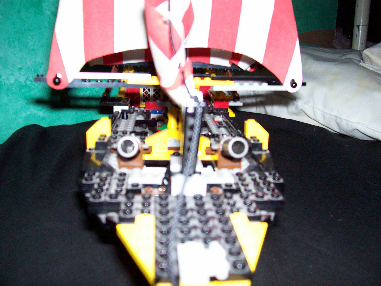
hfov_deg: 54.0
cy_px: 143
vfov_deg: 41.8
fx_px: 374
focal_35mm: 34
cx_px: 190
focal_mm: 5.6
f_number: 2.7
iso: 140
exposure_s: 1/112
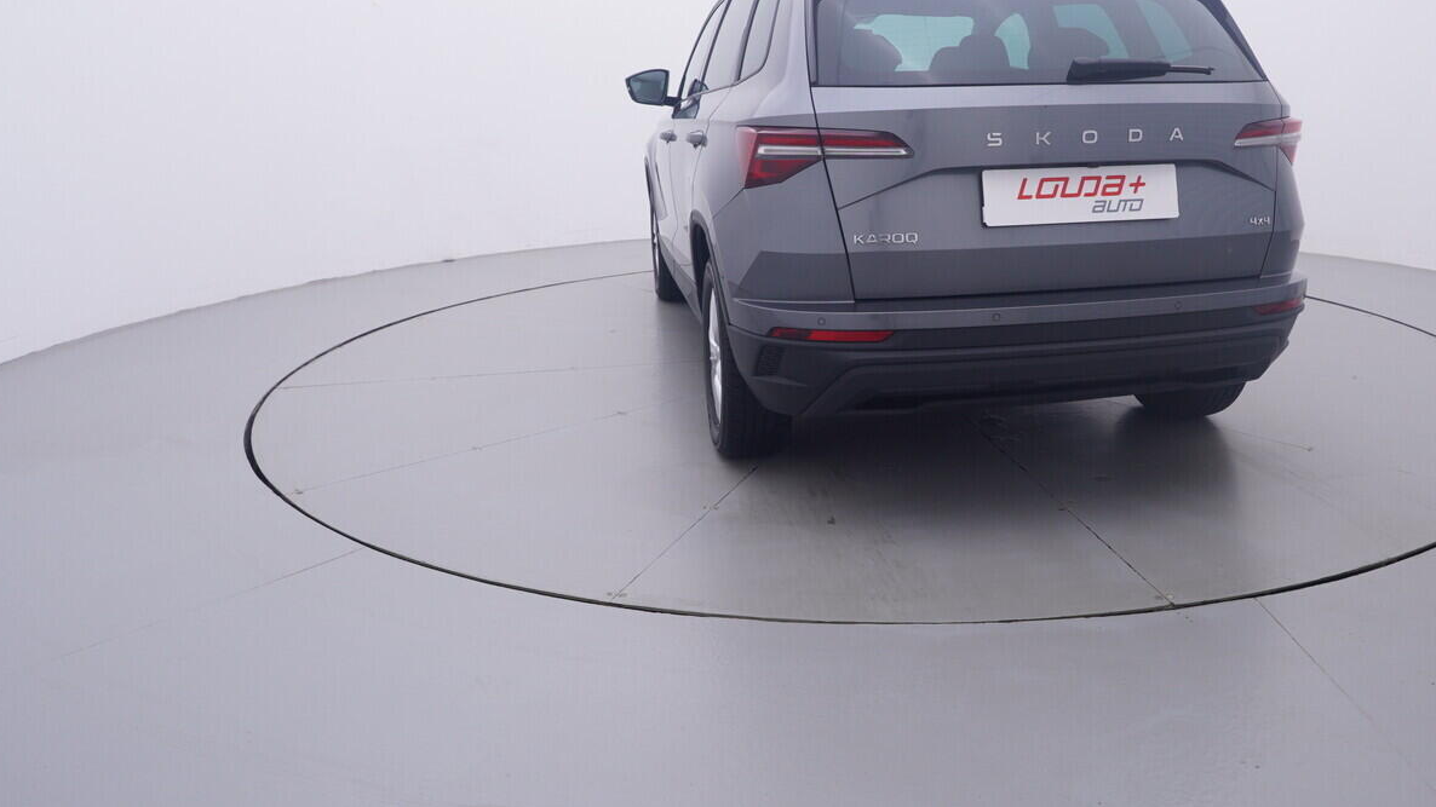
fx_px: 1090
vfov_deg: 40.6
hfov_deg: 66.2
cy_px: 376
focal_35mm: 29
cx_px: 855
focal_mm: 15
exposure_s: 1/80
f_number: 5
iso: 200
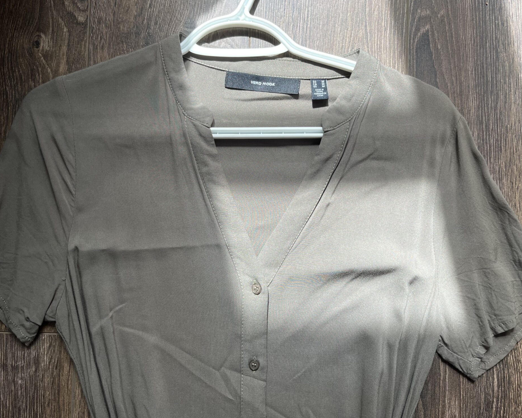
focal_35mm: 28
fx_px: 433
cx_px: 259
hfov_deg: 62.2
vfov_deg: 51.5
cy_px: 206
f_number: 1.6
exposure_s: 1/121
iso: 40
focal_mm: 5.1
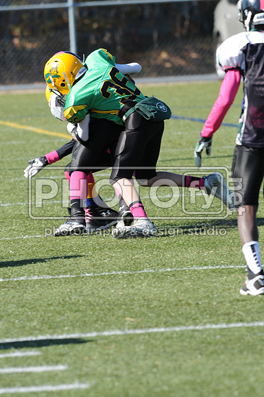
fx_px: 4964
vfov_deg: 4.6
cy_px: 198
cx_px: 132
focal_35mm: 450
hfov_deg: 3.0
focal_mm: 300
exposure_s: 1/500
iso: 200
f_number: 6.3
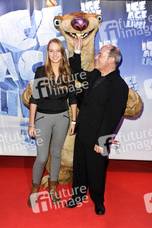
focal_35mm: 36
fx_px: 228
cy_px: 114
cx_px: 76
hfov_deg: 36.9
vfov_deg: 53.1
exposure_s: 1/200
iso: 800
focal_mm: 36
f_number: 5.6
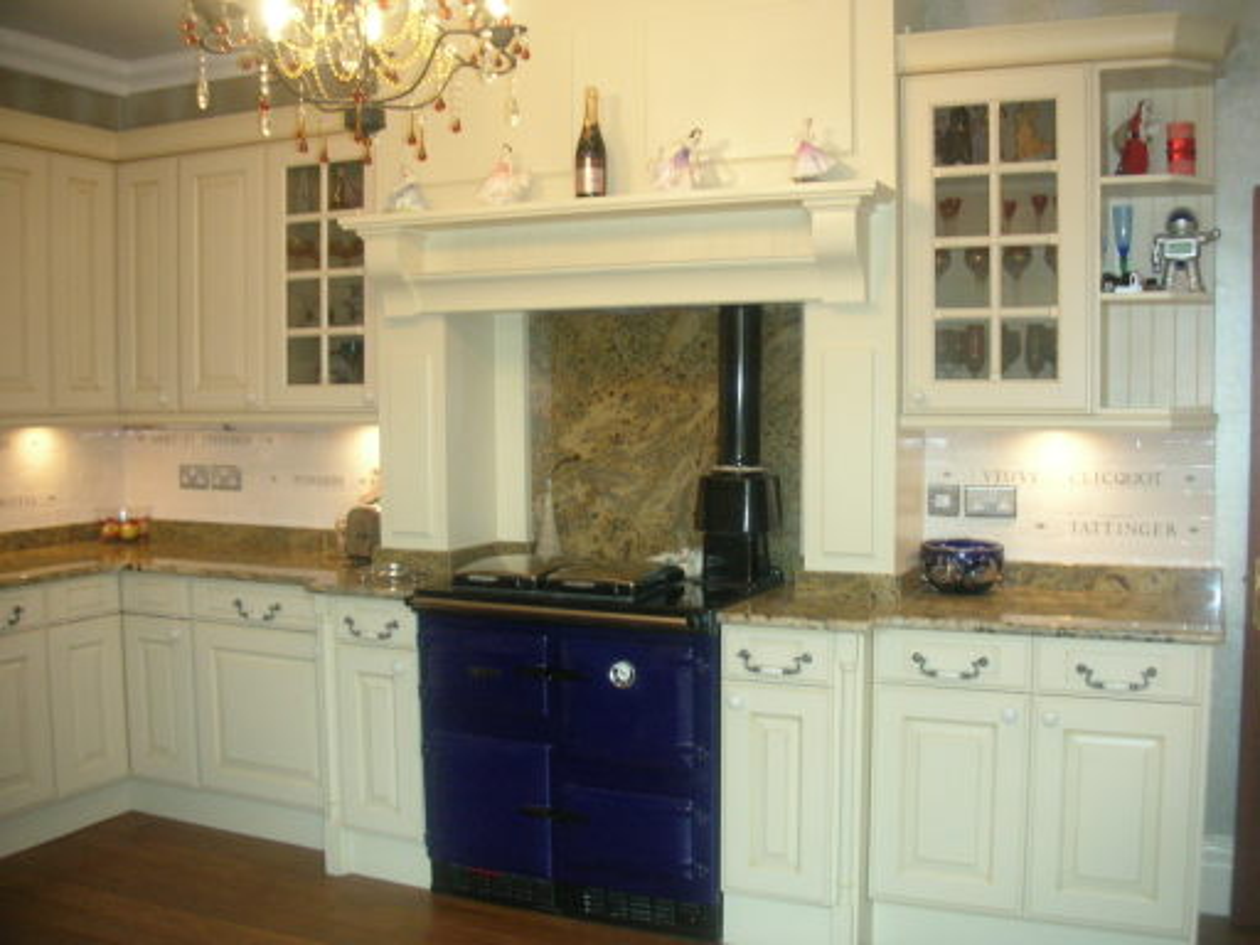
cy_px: 472
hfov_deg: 52.6
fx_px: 1274
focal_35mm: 35
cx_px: 630
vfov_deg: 40.7
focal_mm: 5.8
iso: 200
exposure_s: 1/29
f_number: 3
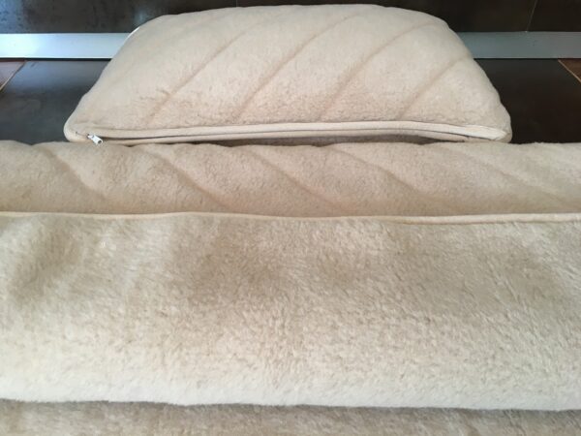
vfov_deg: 48.2
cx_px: 290
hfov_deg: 61.7
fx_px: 487
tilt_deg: -42.4
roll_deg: +0.5
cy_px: 218
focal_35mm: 29
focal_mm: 4.15
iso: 80
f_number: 2.2
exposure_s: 1/33
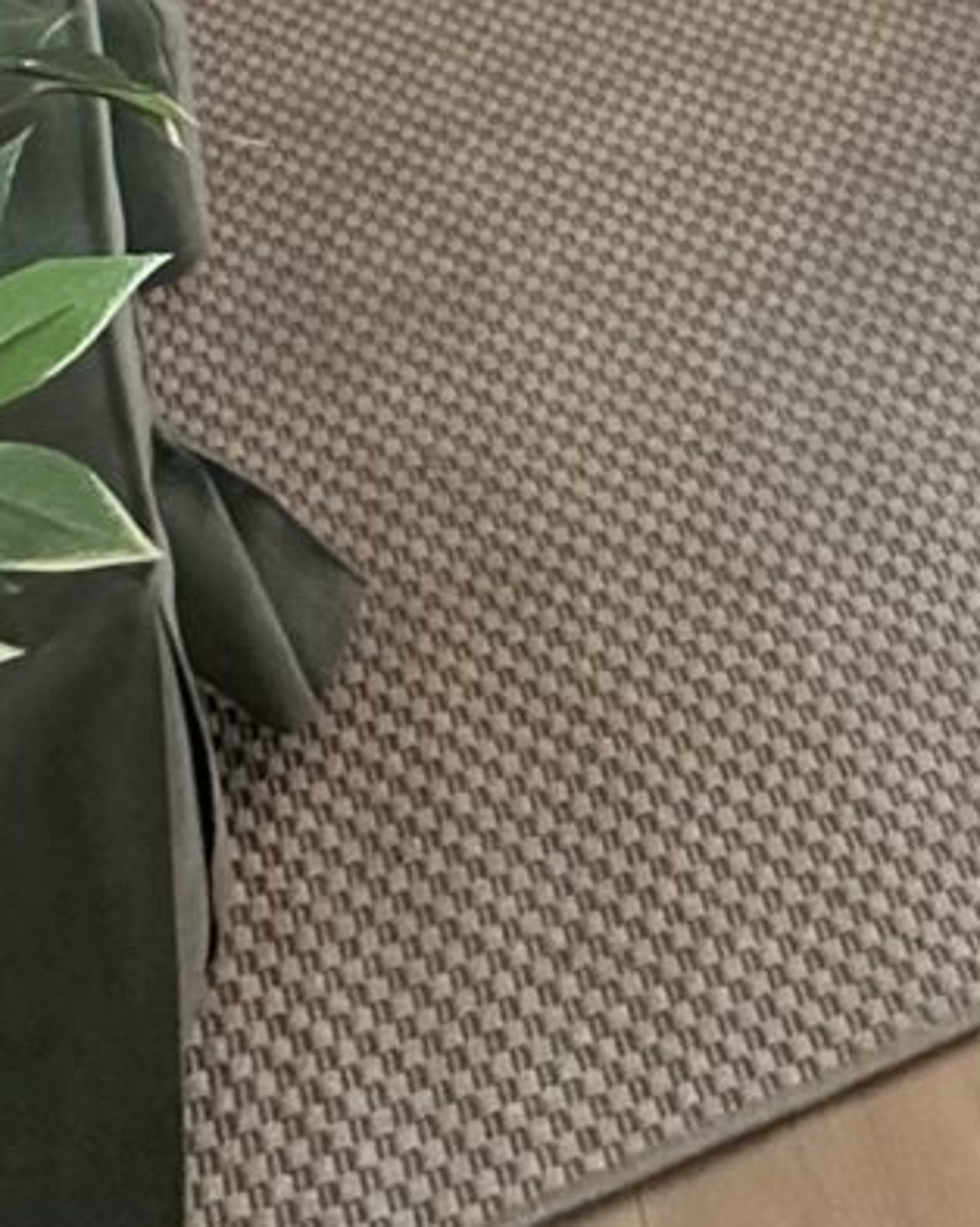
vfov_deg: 15.3
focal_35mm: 89
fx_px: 3229
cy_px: -1502
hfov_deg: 16.5
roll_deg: +2.3
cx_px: 1174
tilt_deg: -12.4
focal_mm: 2.22
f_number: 2.2
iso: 160
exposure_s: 1/50
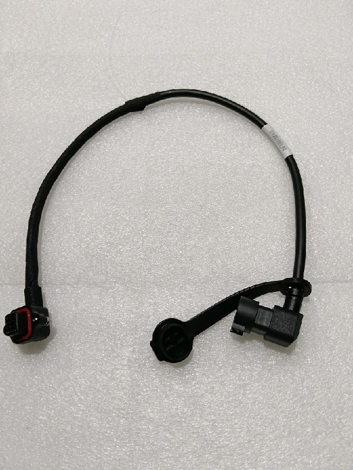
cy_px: 235
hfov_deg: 51.4
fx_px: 367
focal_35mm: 27
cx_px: 176
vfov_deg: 65.3
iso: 160
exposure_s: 1/33.3
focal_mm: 3.98
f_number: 1.8
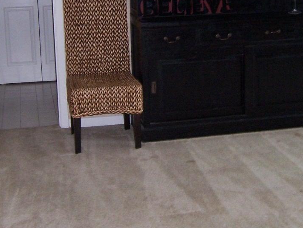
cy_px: 40
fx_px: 631
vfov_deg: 20.2
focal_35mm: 72
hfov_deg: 27.0
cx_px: 153
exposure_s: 1/60
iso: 140
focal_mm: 5.5
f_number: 2.8
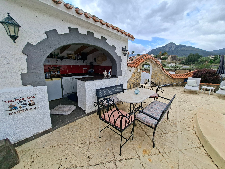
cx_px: 112
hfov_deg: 106.2
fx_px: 84
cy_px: 84
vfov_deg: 89.9
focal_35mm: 13
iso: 40
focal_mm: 1.74
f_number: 2.2
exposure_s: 1/1206
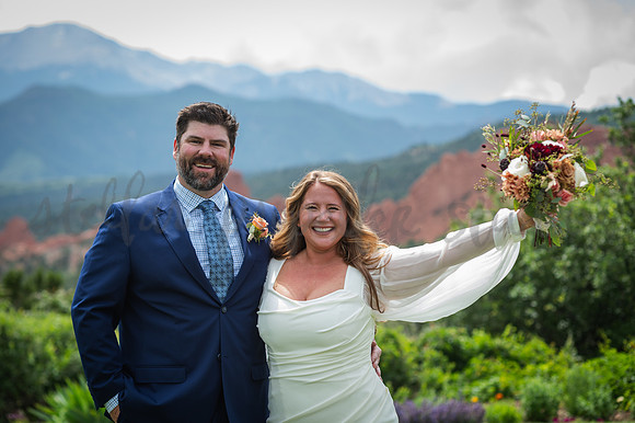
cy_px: 212
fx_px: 1498
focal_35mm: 85
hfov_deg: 23.9
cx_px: 318
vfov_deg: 16.1
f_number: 3.5
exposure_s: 1/400
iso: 125
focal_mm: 85
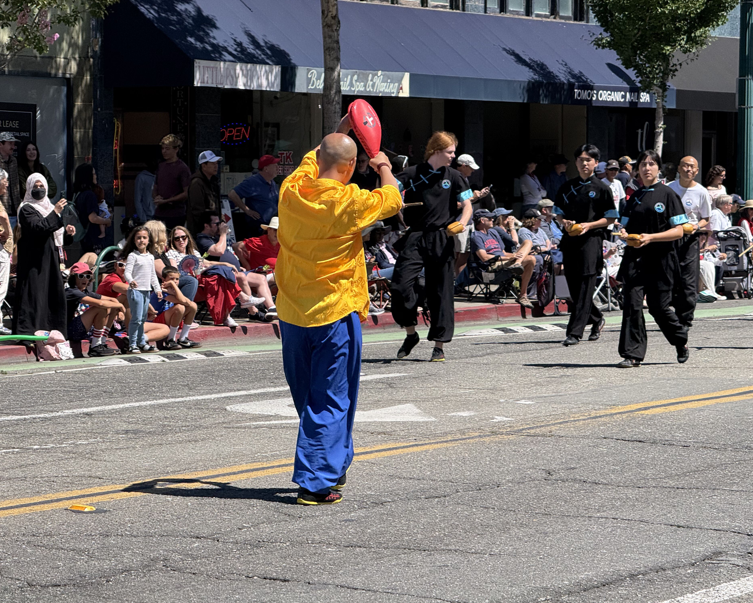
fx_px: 2808
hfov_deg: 15.3
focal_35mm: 126
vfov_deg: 12.2
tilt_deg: -2.3
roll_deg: -0.2
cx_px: 355
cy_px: 301
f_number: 2.8
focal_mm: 15.66
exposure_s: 1/1186
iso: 64
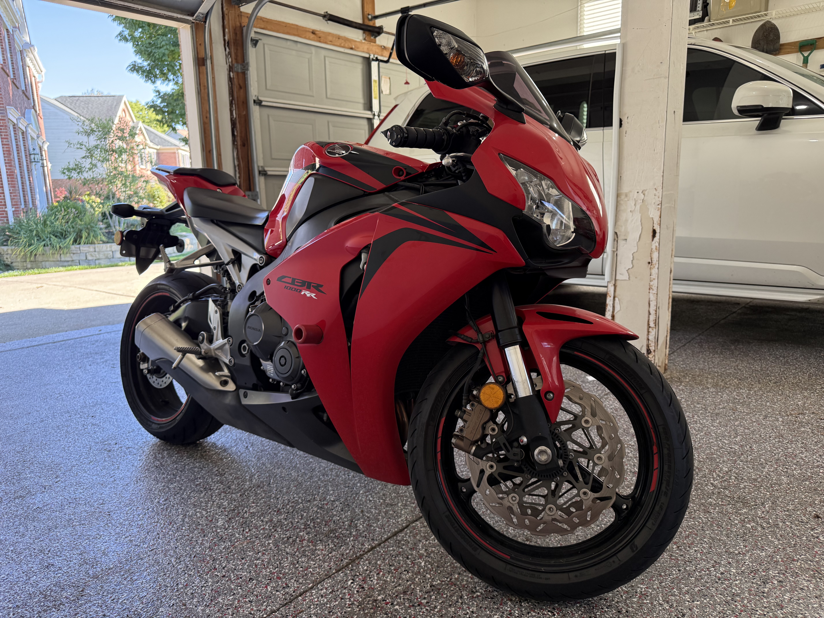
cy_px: 309
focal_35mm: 24
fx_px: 571
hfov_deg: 71.6
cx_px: 412
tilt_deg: -11.0
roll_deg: +1.4
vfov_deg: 56.8
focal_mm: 6.76
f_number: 1.78
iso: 200
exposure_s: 1/158
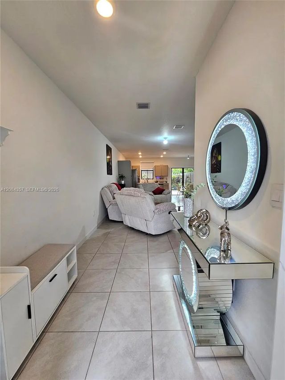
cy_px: 190
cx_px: 142
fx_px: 143
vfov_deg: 106.2
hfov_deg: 89.9
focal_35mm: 13
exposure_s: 1/60.2
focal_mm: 2.2
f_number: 2.2
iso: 100
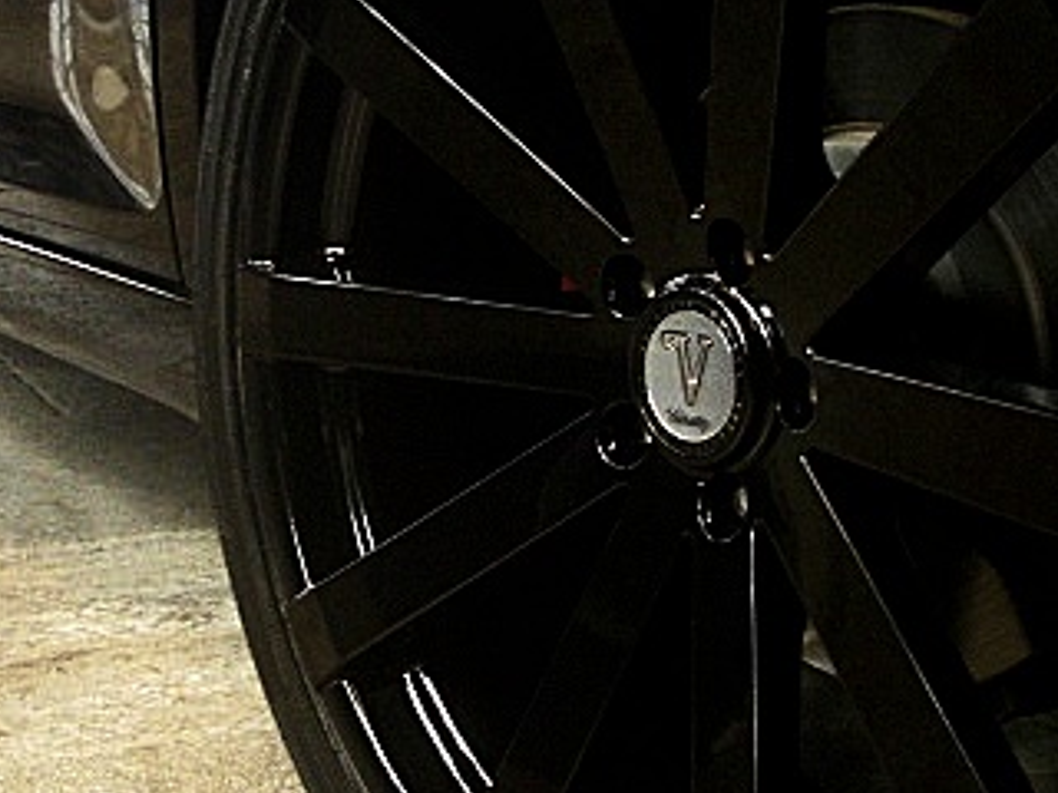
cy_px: 357
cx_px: 291
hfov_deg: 26.7
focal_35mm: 72
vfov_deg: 20.4
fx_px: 2201
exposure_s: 1/100
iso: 800
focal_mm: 6.3
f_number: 2.8
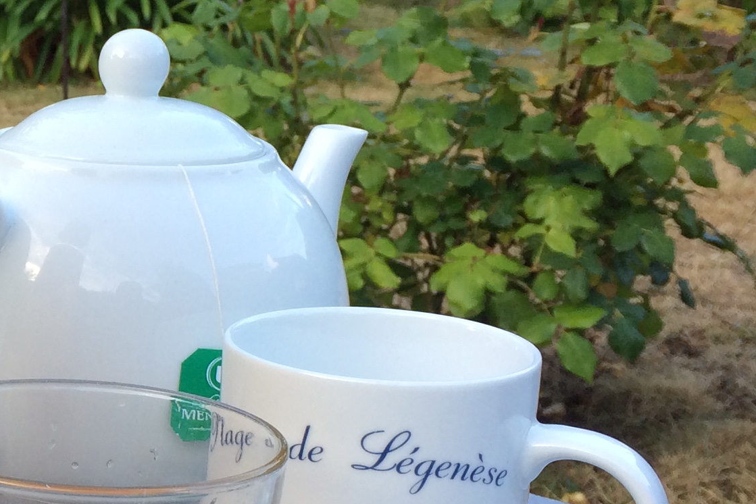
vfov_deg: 15.5
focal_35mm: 88
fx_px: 1848
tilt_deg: -16.3
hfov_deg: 21.2
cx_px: -197
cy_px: 324
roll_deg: -1.4
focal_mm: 4.15
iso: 32
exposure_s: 1/129
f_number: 2.2
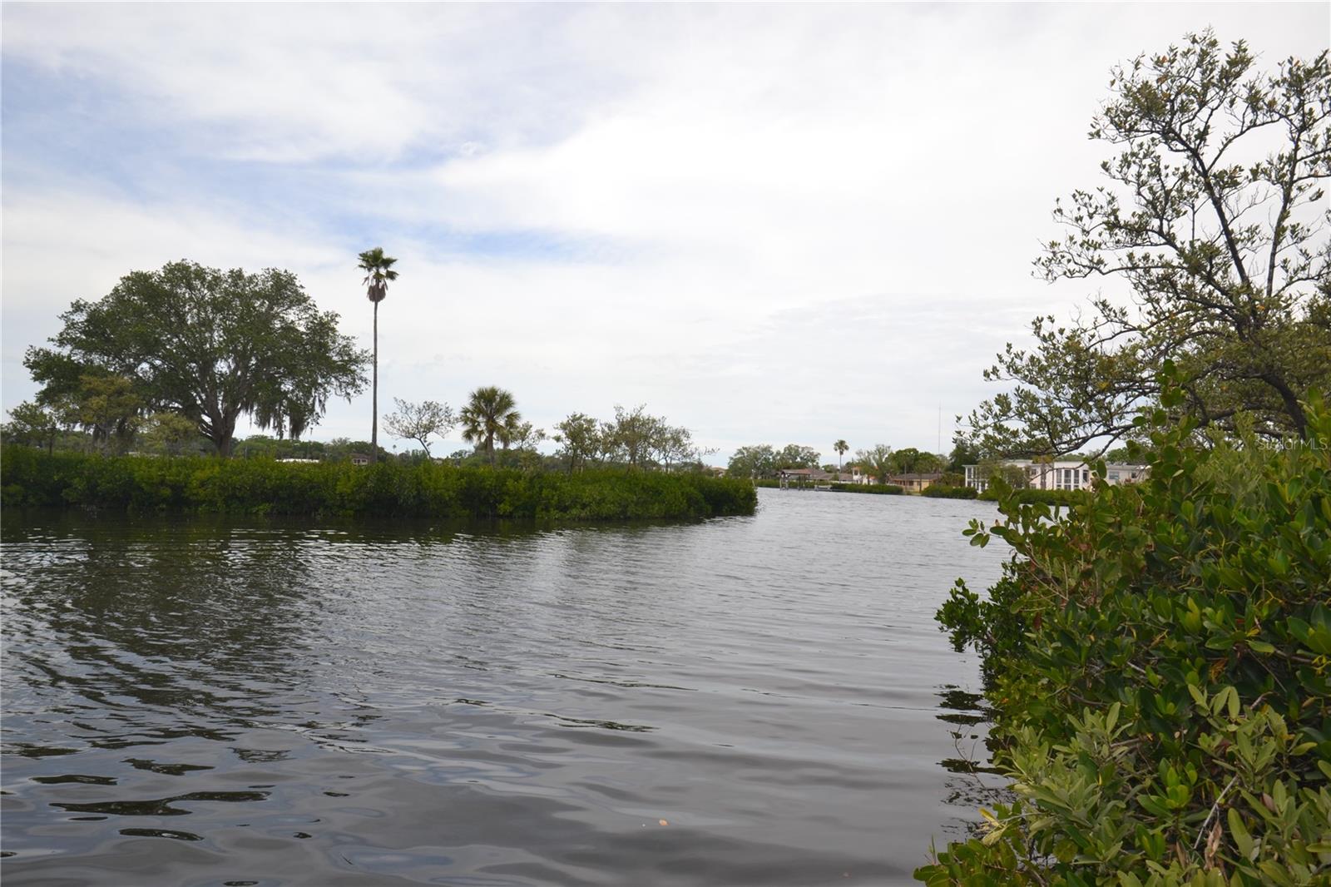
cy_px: 444
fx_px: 776
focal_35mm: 21
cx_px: 666
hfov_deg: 81.2
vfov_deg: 59.5
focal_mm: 14
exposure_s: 1/200
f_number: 8
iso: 100
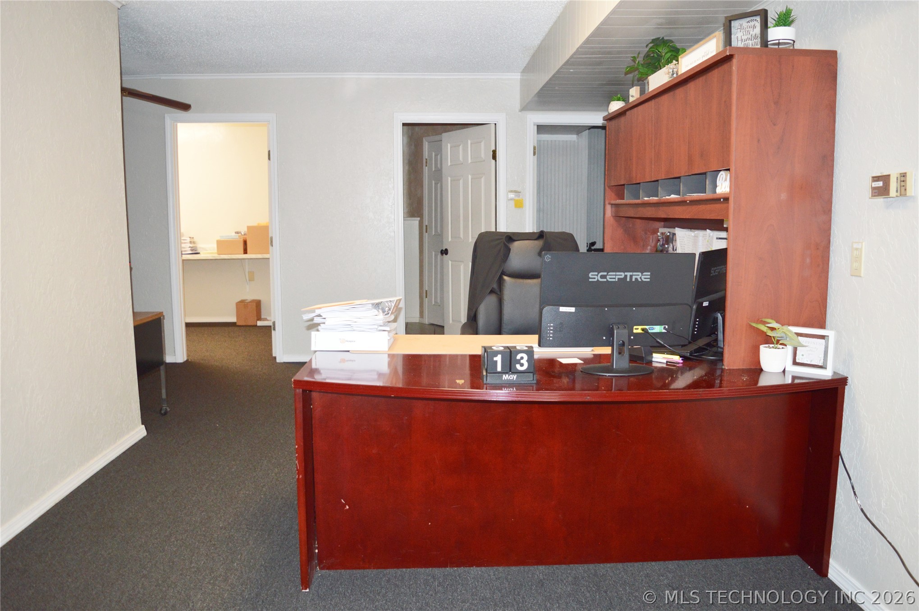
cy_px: 306
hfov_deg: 67.4
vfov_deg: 47.8
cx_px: 460
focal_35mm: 27
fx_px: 689
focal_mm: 18
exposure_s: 1/60
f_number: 3.5
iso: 1100
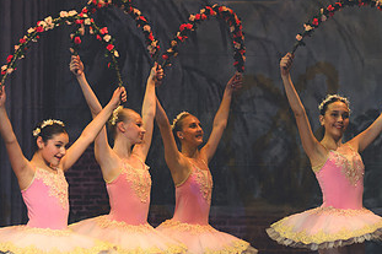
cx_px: 279
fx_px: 5175
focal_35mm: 488
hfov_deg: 4.2
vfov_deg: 2.8
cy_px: 160
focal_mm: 175
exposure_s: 1/500
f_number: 2.8
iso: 800
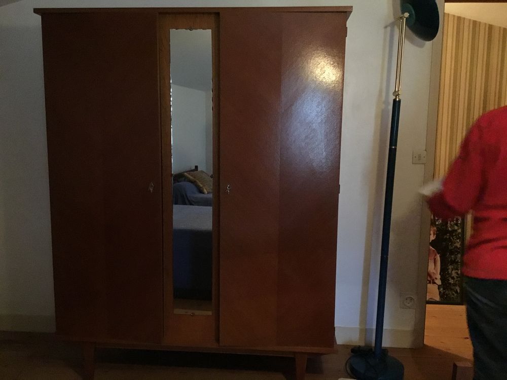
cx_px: 254
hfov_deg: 58.4
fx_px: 454
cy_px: 190
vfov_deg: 45.4
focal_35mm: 31
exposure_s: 1/17
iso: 800
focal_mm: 3.3
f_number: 2.4
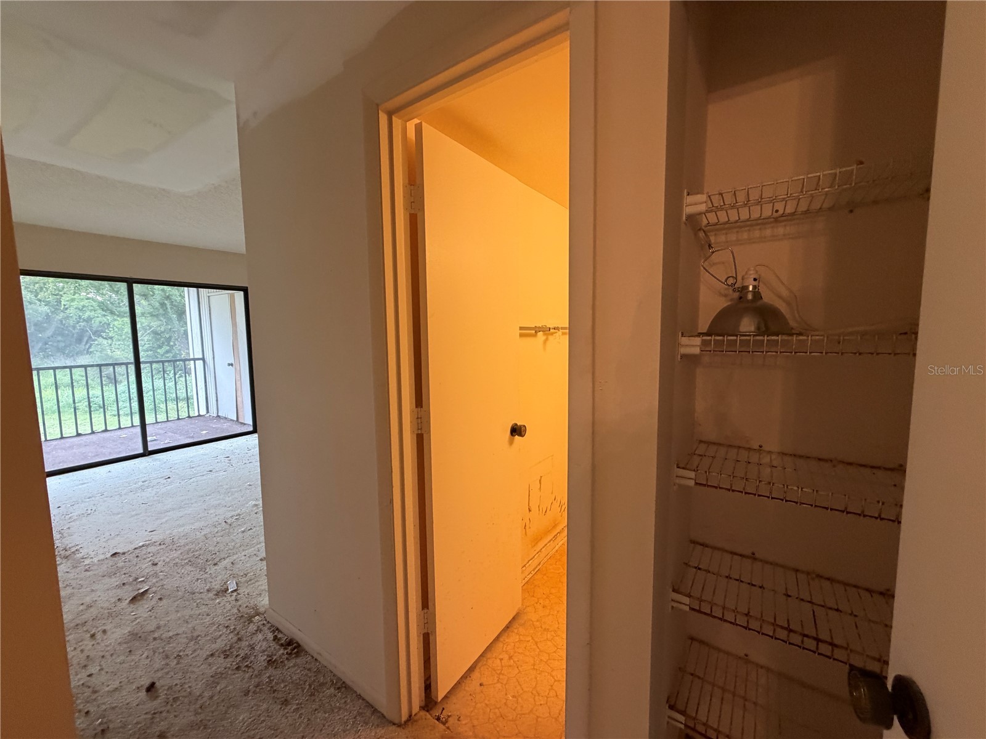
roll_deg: +1.9
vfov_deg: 85.7
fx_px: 399
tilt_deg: -4.8
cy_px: 370
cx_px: 493
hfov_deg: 102.1
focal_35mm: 14
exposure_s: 1/120
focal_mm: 2.22
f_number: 2.2
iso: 320
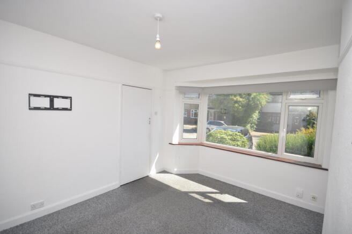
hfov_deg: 95.0
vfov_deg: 71.9
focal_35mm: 16
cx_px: 176
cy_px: 117
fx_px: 161
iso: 200
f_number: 6.3
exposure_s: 1/160
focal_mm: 11
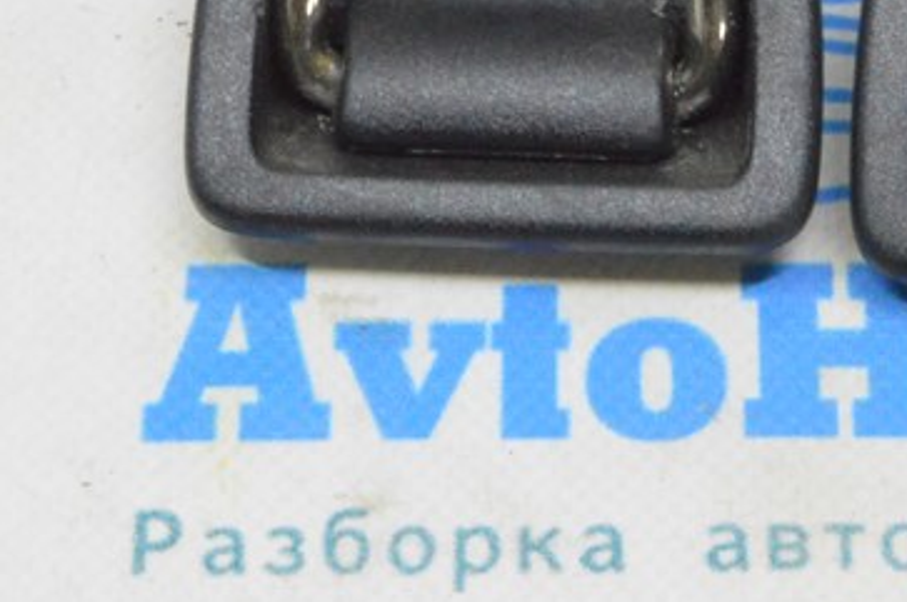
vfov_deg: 7.1
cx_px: 732
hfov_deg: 10.8
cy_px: -234
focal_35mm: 190
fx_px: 4791
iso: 6400
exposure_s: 1/15
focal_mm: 45
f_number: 20
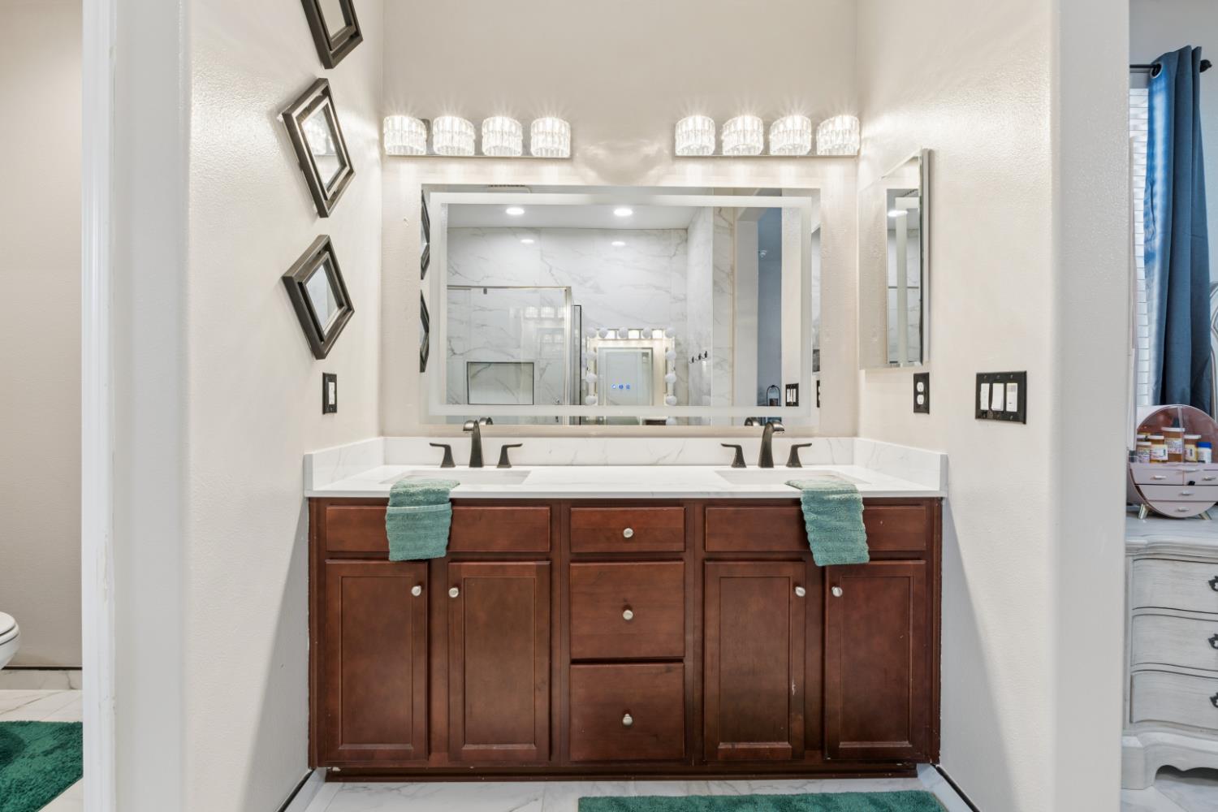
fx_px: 558
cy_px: 406
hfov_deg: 95.0
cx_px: 609
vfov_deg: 72.1
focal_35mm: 16
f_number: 7.1
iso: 100
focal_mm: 11
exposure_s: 1/5
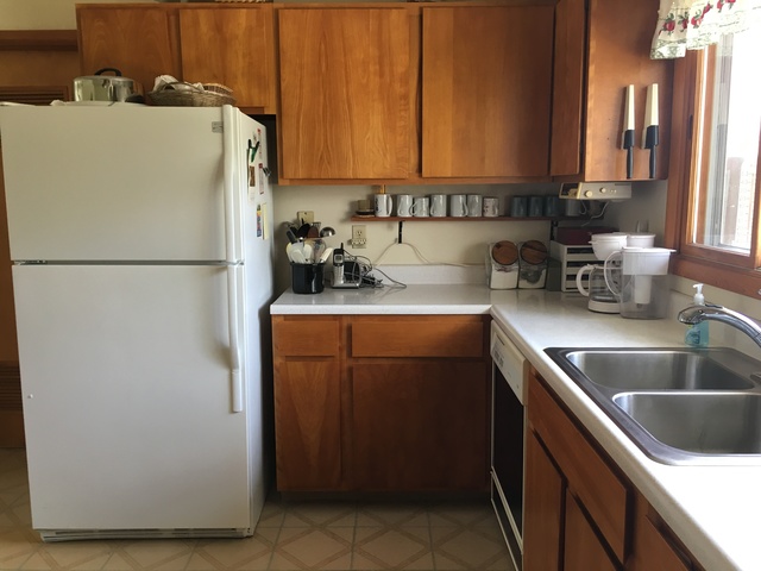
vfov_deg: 48.2
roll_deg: +0.2
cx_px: 380
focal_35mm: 29
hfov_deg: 61.7
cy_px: 286
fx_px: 638
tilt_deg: -8.8
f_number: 2.2
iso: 80
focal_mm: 4.15
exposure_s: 1/30
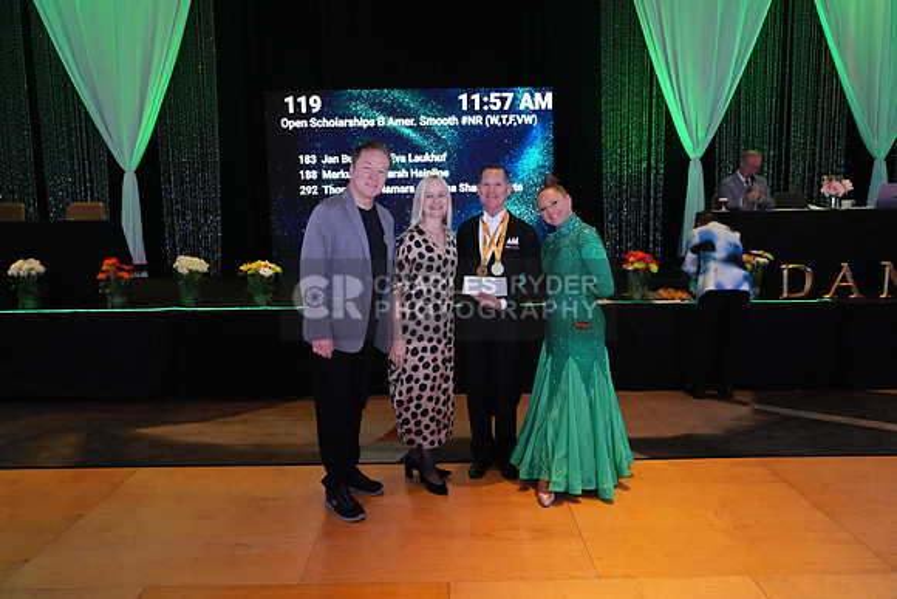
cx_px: 448
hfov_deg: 71.5
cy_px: 300
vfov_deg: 51.3
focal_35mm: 25
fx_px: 623
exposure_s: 1/250
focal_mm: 25
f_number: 4.5
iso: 3200
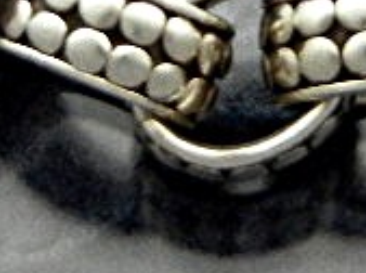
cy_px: -301
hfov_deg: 6.3
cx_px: 238
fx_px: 3334
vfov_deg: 4.6
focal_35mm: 316
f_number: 3.9
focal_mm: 9.3
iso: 400
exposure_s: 1/26
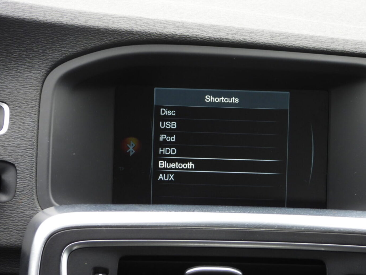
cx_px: 211
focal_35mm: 134
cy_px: 139
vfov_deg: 11.1
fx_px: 1417
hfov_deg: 14.7
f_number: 4
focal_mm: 20.7
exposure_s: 1/60
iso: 220
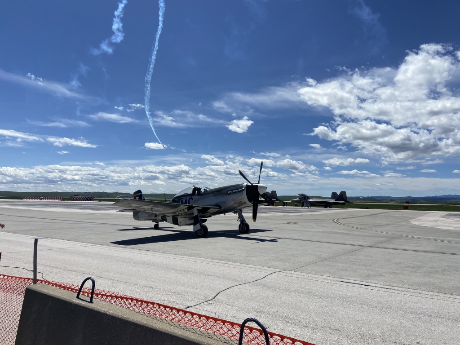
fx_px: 346
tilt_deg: +5.5
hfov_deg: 67.3
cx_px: 230
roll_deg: -1.9
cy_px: 172
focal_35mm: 26
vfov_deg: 53.1
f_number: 1.8
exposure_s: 1/7194
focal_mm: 4.25
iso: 32
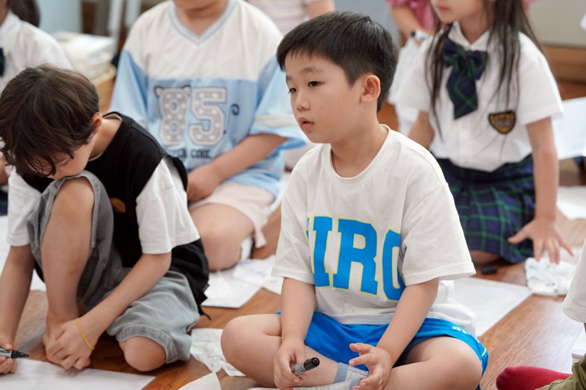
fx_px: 2018
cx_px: 293
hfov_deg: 16.5
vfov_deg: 11.1
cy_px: 195
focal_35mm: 124
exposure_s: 1/160
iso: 800
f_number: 4
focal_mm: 124
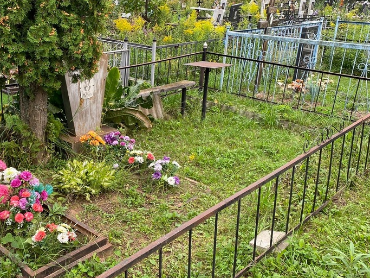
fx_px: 417
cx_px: 116
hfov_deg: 46.9
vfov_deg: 36.8
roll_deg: -2.1
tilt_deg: -20.5
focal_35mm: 39
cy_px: 141
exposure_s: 1/140
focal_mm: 4.25
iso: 32
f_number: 1.8
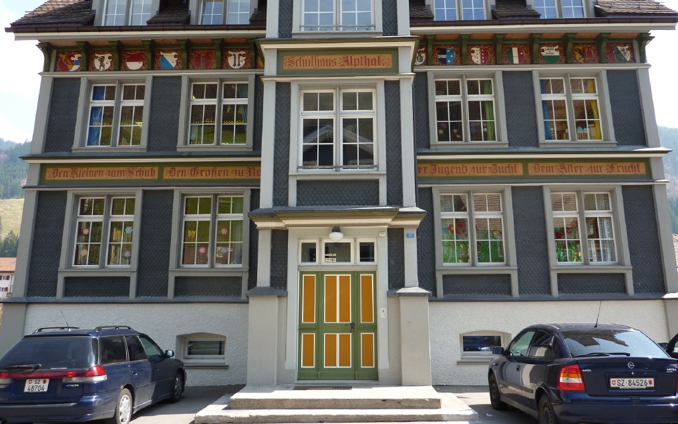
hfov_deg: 61.2
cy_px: 185
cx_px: 340
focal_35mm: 31
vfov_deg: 40.6
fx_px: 573
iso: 80
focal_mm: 4.7
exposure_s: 1/250
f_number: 4
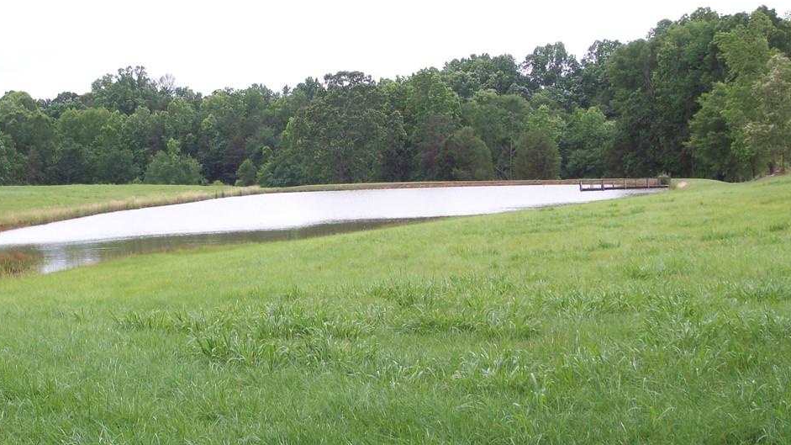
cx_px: 394
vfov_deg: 14.6
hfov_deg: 25.6
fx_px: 1741
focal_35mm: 83
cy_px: 244
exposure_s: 1/210
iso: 80
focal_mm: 11.6
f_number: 3.8
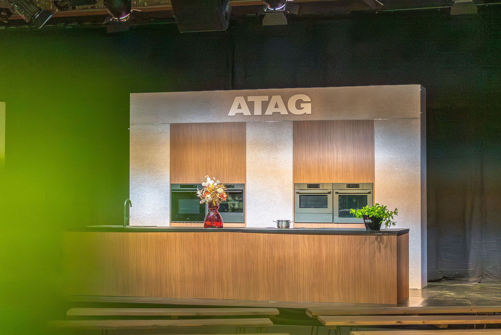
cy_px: 165
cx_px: 257
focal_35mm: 73
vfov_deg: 18.6
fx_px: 1019
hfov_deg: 27.6
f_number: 2.8
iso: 10000
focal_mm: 70
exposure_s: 1/2500
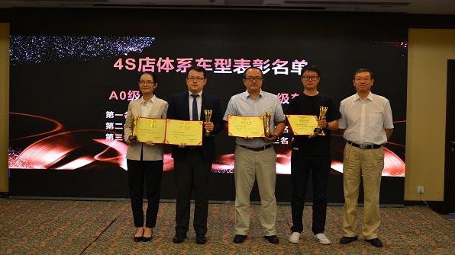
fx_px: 477
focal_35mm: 40
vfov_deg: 30.0
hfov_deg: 51.0
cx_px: 227
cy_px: 107
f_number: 4
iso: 720
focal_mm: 25
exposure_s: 1/60
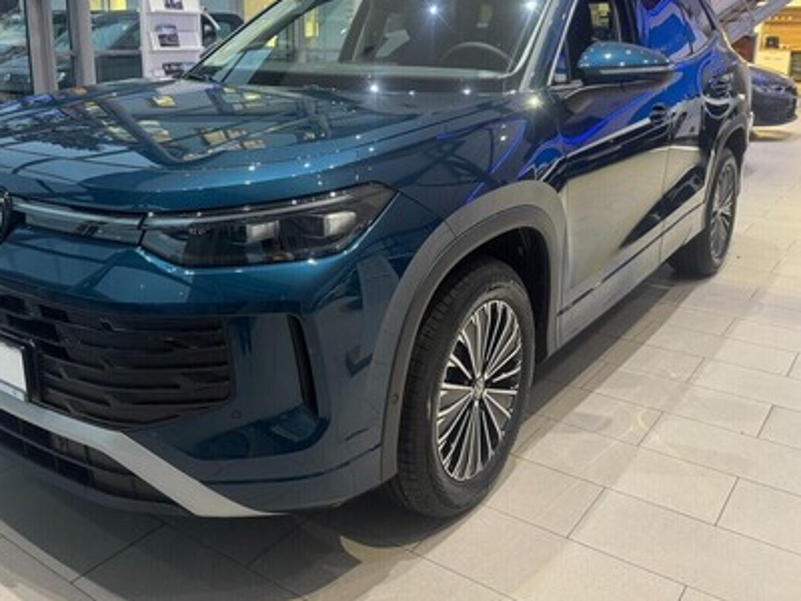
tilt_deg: -13.8
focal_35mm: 33
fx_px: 764
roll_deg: -0.8
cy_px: 217
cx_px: 346
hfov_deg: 55.2
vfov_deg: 42.5
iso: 320
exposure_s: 1/50
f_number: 1.78
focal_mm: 6.76
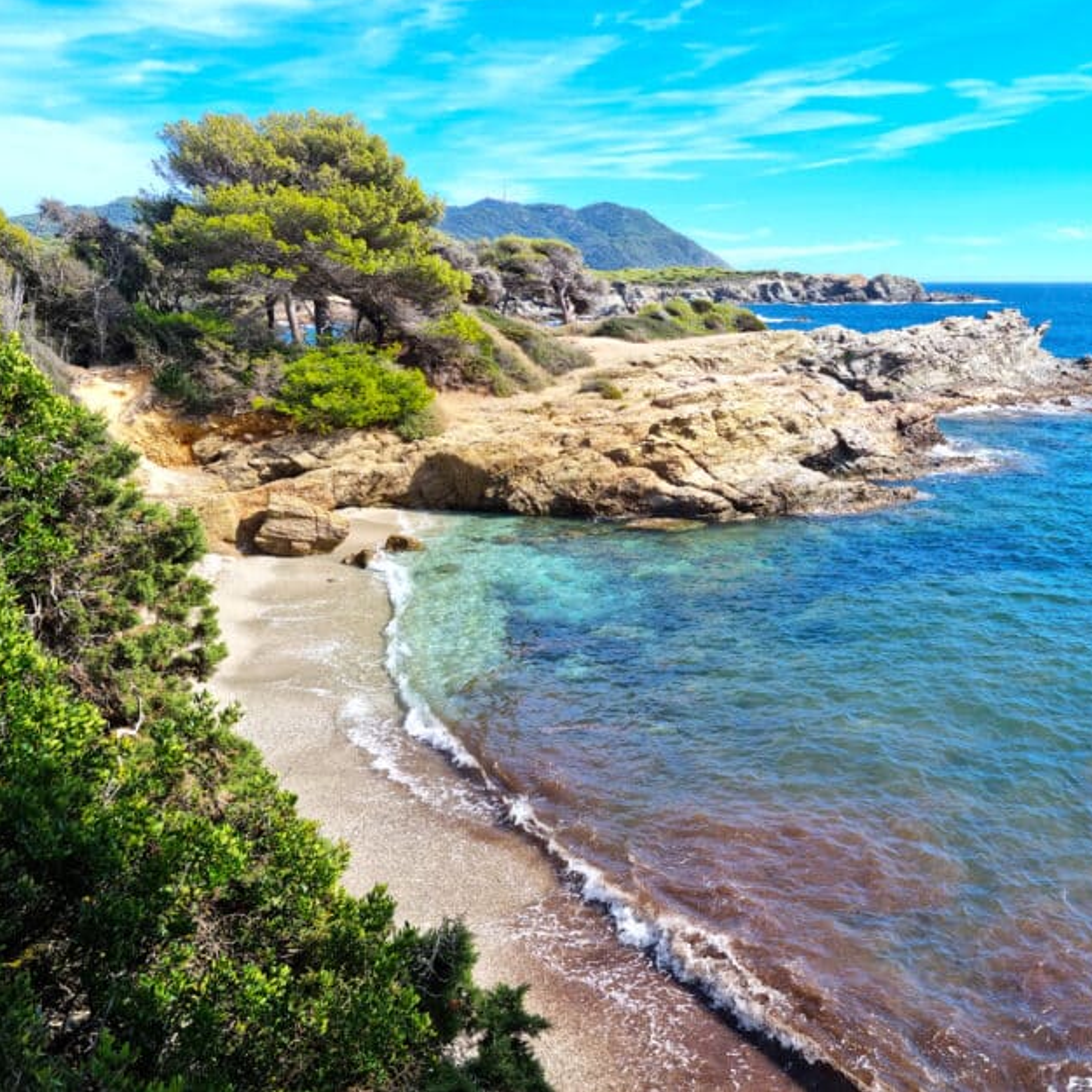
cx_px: 729
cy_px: 544
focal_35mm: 32
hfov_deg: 50.2
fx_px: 1142
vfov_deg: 51.1
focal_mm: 5.9
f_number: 2
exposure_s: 1/728
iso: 25
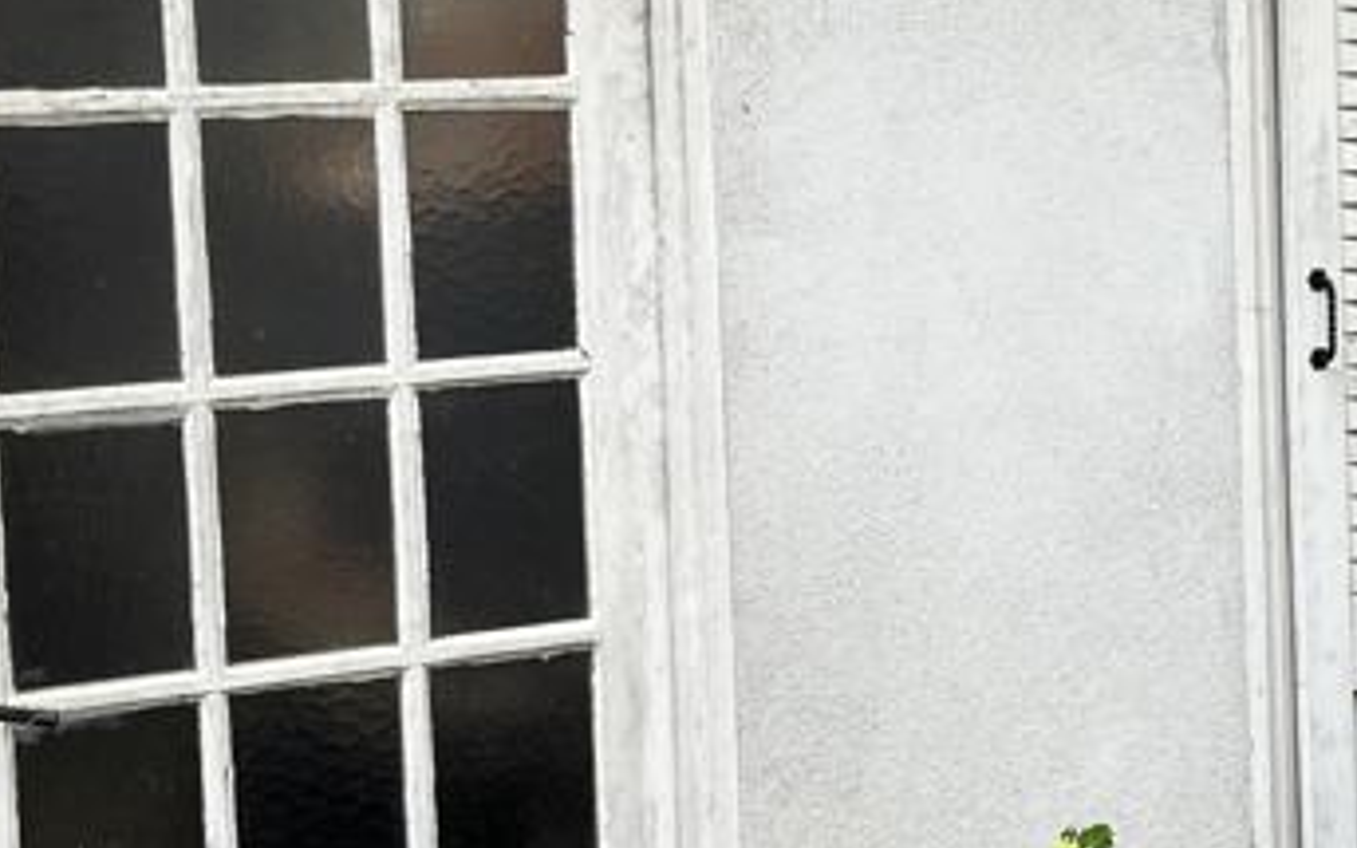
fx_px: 2367
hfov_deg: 31.9
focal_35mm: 64
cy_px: 272
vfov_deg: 20.2
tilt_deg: -2.9
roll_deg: +2.3
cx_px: 832
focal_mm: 5.1
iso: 40
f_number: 1.6
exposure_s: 1/155
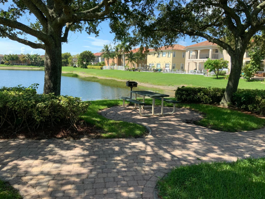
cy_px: 100
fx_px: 222
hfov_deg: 61.7
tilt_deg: -6.5
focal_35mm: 29
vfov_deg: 48.2
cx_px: 132
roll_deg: -1.2
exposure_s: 1/842
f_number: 1.8
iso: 16
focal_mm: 3
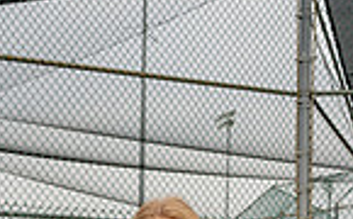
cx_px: 100
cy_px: 511
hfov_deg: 18.7
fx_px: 1066
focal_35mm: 111
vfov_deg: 10.3
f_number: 8
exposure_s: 1/250
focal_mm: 35
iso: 125
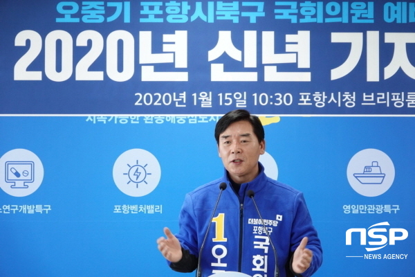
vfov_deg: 9.5
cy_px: 138
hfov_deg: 14.3
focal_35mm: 144
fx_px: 1660
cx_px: 208
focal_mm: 52.82
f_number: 4
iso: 800
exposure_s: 1/80
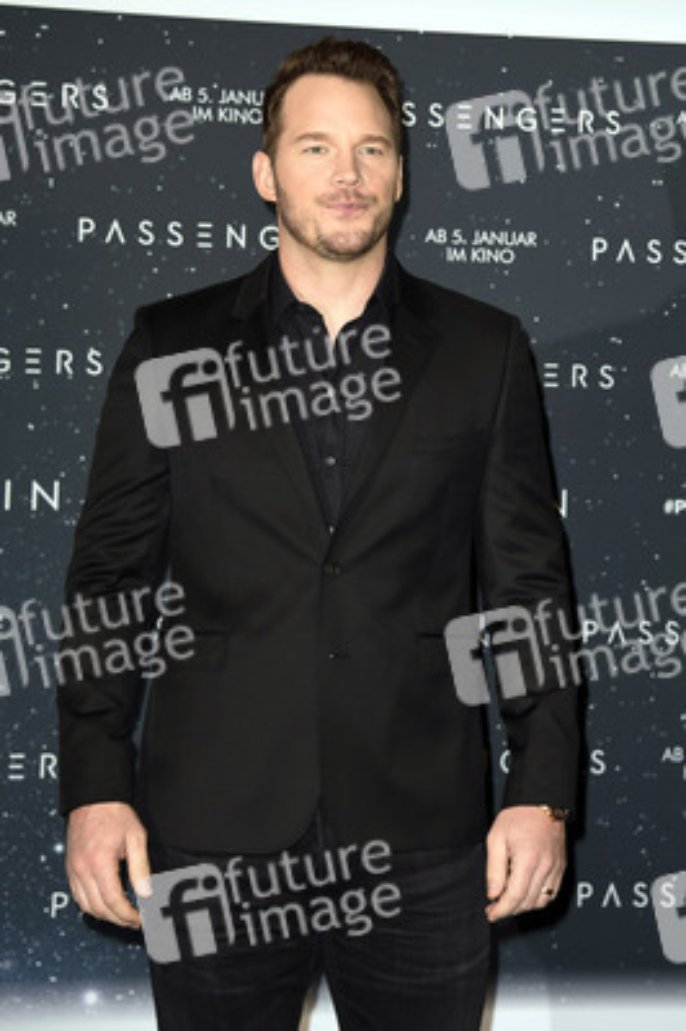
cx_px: 343
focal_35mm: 90
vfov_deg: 22.6
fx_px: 2577
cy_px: 516
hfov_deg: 15.2
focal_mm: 90
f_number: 5.6
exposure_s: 1/200
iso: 800
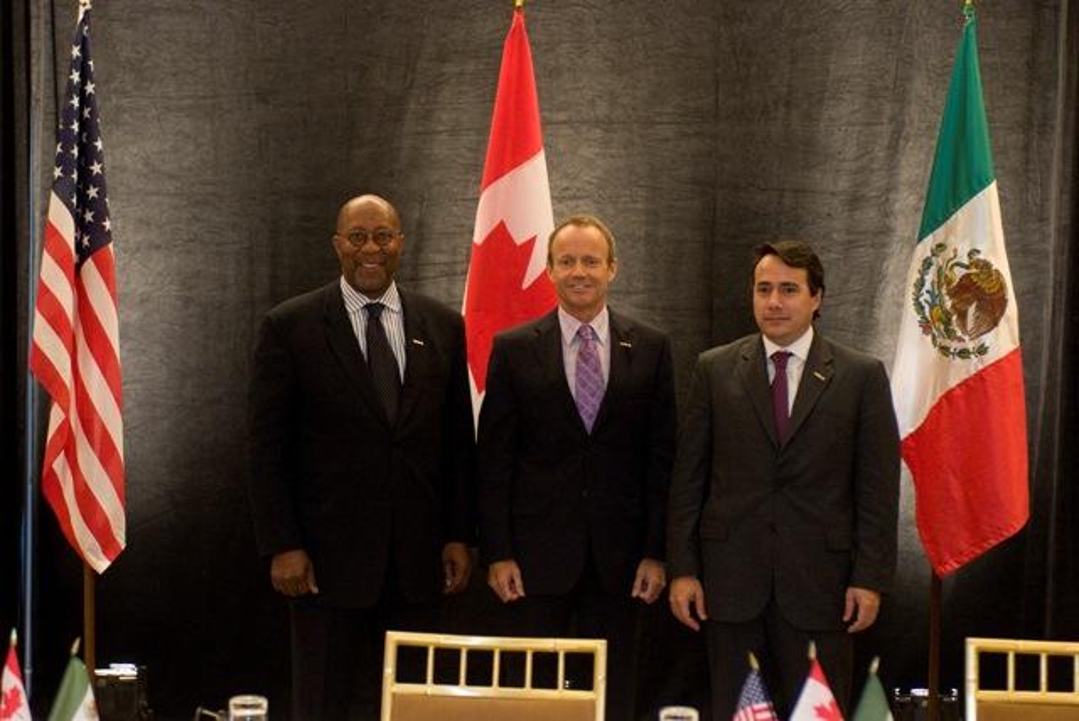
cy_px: 360
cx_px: 540
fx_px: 2160
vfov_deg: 19.0
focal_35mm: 72
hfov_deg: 28.0
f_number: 3.2
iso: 800
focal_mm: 48
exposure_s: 1/80
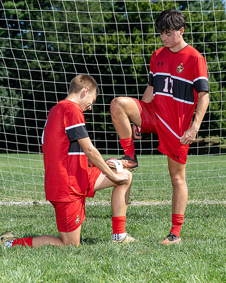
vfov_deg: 15.6
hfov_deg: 12.5
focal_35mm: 123
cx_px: 132
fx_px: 1028
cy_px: 130
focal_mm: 75
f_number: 5.6
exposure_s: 1/200
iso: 100
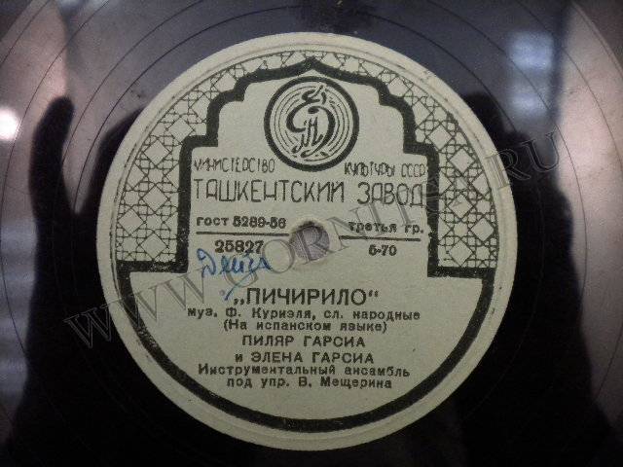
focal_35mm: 35
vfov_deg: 40.7
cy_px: 234
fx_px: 630
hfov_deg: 52.6
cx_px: 312
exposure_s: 1/37.4
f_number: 3.1
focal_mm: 6.3
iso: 400
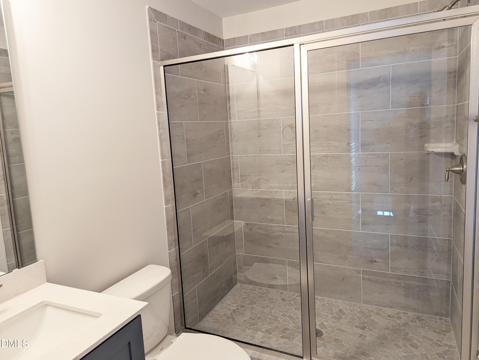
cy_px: 180
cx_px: 240
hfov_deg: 71.5
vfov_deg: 56.9
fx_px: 333
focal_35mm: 24
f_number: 1.85
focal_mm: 6.81
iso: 119
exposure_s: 1/60
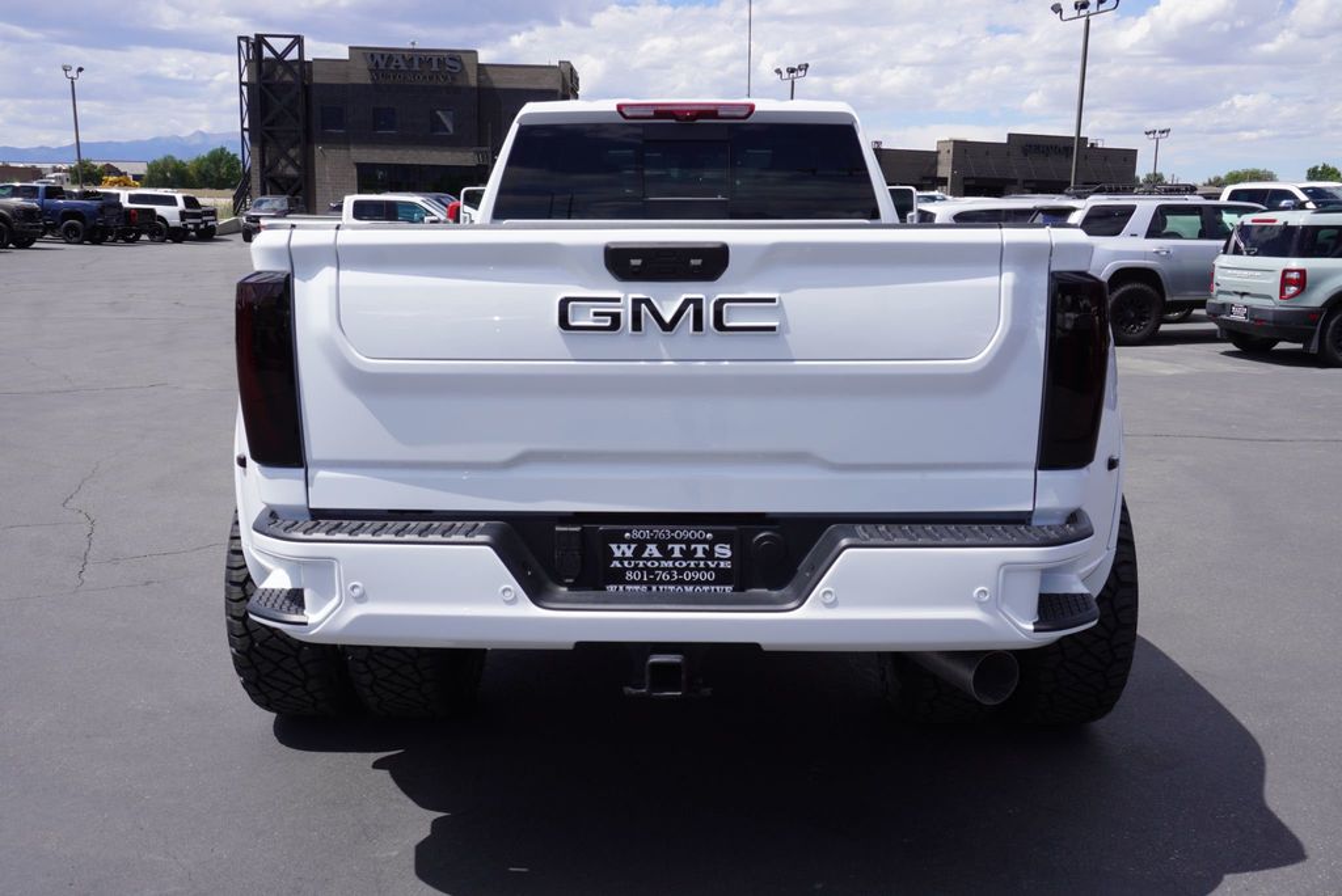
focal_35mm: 32
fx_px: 1175
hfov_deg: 59.5
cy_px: 448
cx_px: 671
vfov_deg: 41.8
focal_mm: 21
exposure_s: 1/160
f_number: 10
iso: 100
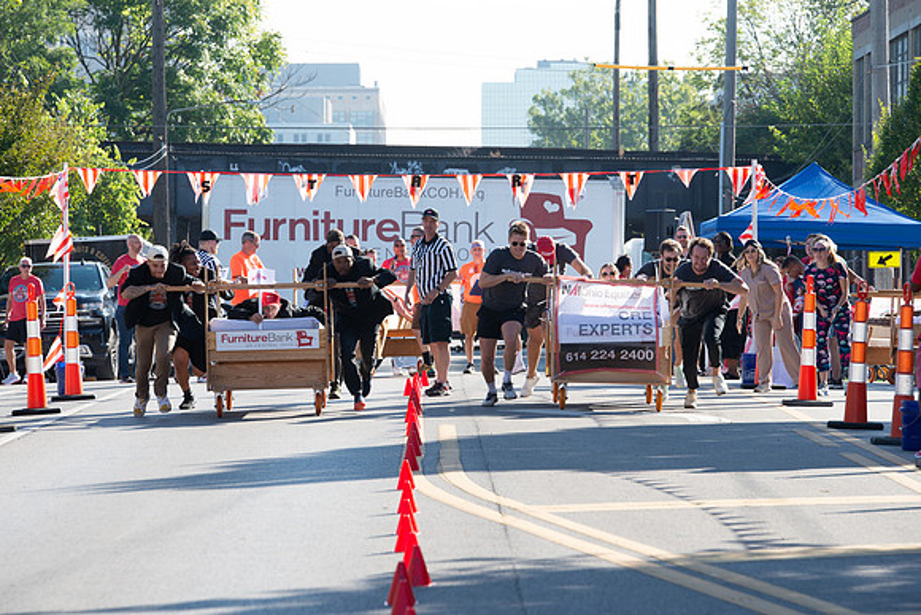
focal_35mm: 175
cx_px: 438
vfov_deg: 7.8
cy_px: 299
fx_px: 4490
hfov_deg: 11.7
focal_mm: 165
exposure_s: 1/250
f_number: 7.1
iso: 200
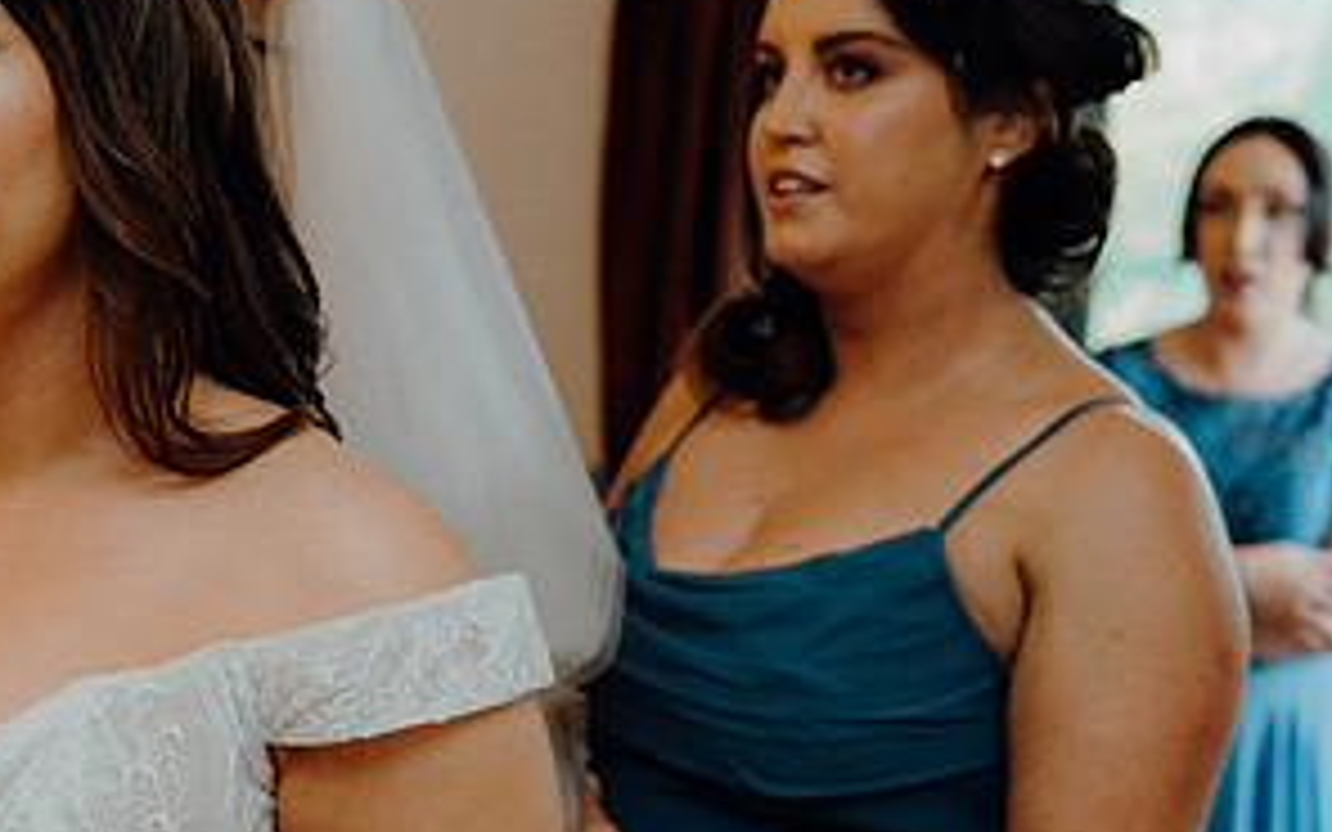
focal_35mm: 80
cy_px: 515
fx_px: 2904
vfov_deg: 16.3
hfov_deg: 25.1
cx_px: 162
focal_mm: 40
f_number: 3.5
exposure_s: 1/200
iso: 2500
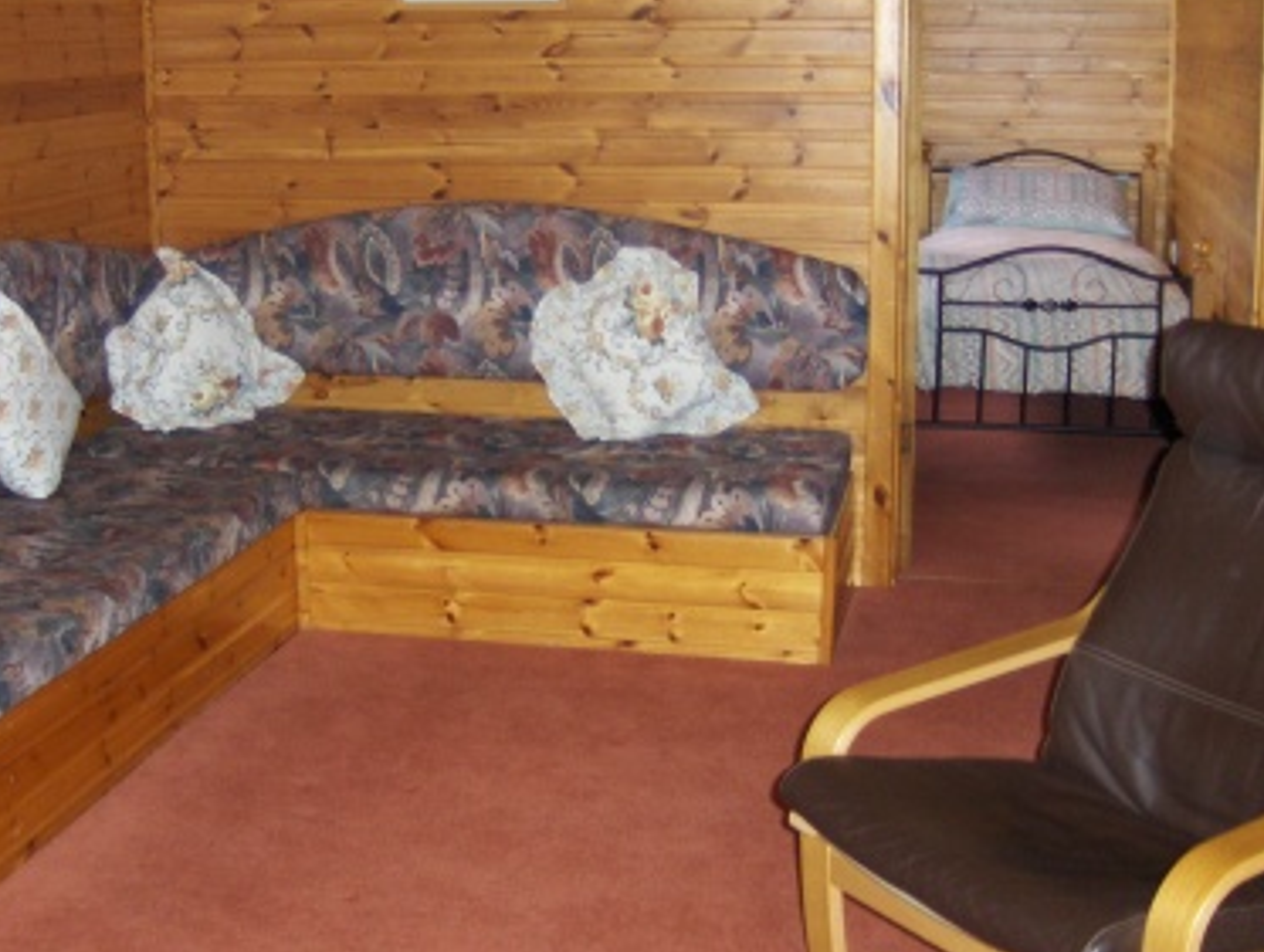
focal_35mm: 48
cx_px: 508
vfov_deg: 30.3
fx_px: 1756
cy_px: 391
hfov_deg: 39.4
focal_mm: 7.5
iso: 100
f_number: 2.8
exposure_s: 1/60
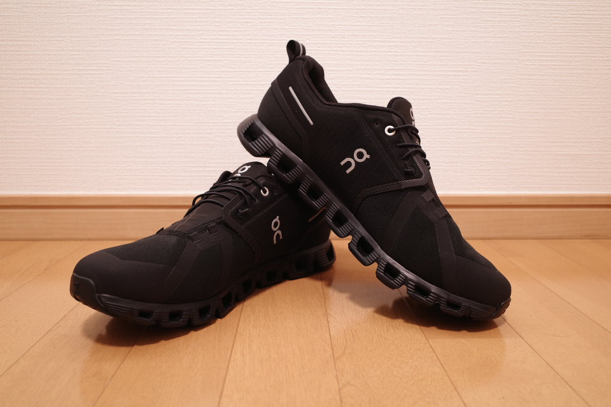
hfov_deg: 65.5
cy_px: 204
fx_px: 475
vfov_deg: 46.4
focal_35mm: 28
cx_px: 306
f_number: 3.5
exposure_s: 1/13
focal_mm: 18.3
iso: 400
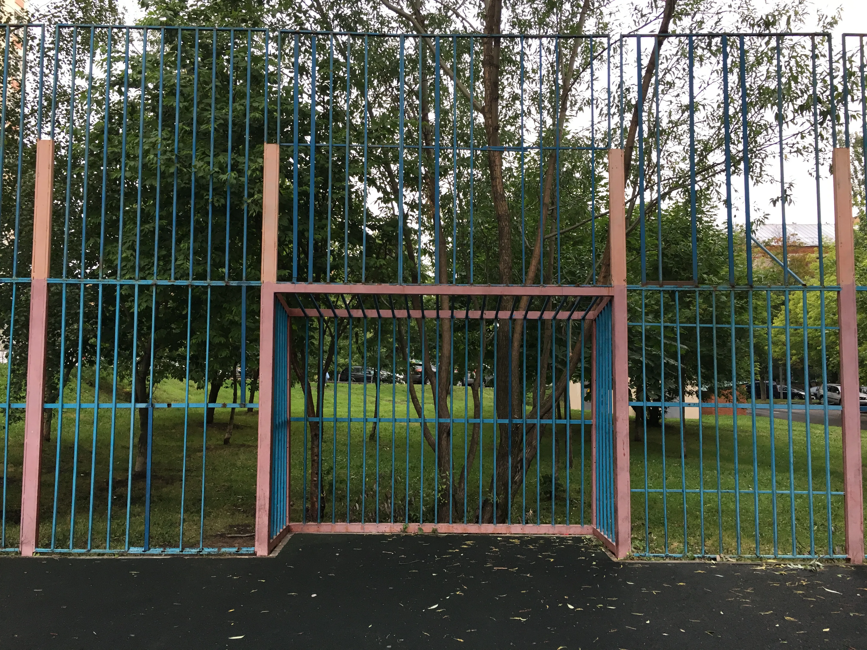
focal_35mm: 29
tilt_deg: +3.8
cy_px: 325
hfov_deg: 61.7
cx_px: 434
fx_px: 726
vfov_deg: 48.2
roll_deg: -0.3
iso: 32
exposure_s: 1/33
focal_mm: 4.15
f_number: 2.2
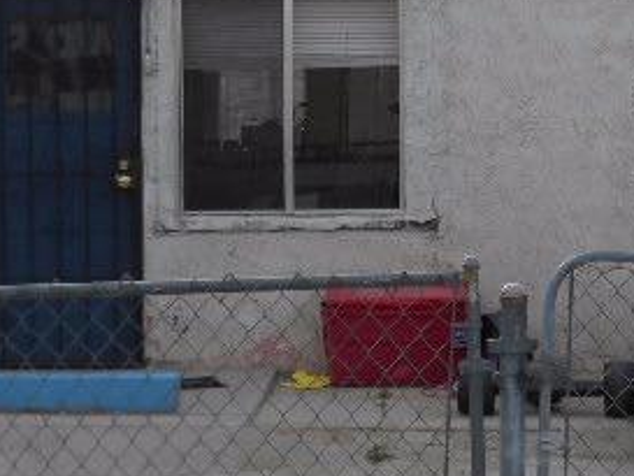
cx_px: 462
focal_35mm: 115
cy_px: 132
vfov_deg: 12.9
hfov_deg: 17.0
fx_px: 2107
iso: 80
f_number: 4.5
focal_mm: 8.8
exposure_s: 1/400
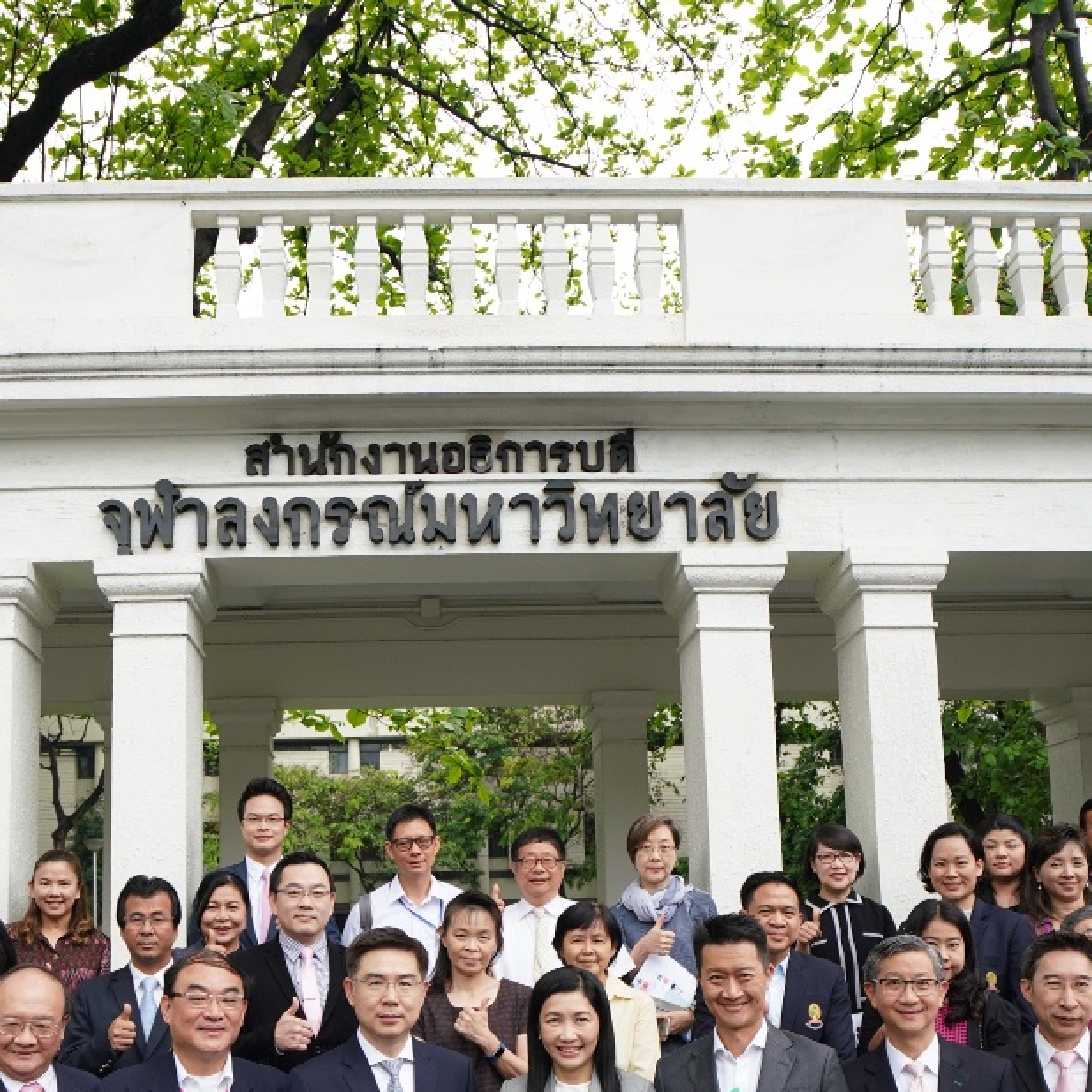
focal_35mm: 35
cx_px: 459
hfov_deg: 47.0
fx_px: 1249
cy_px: 794
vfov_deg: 45.9
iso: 400
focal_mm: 16
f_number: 4
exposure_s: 1/320
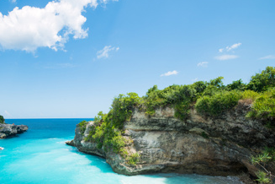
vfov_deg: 57.2
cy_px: 95
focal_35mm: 22
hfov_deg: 77.1
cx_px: 102
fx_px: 168
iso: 100
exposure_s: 1/100
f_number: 13
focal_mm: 16
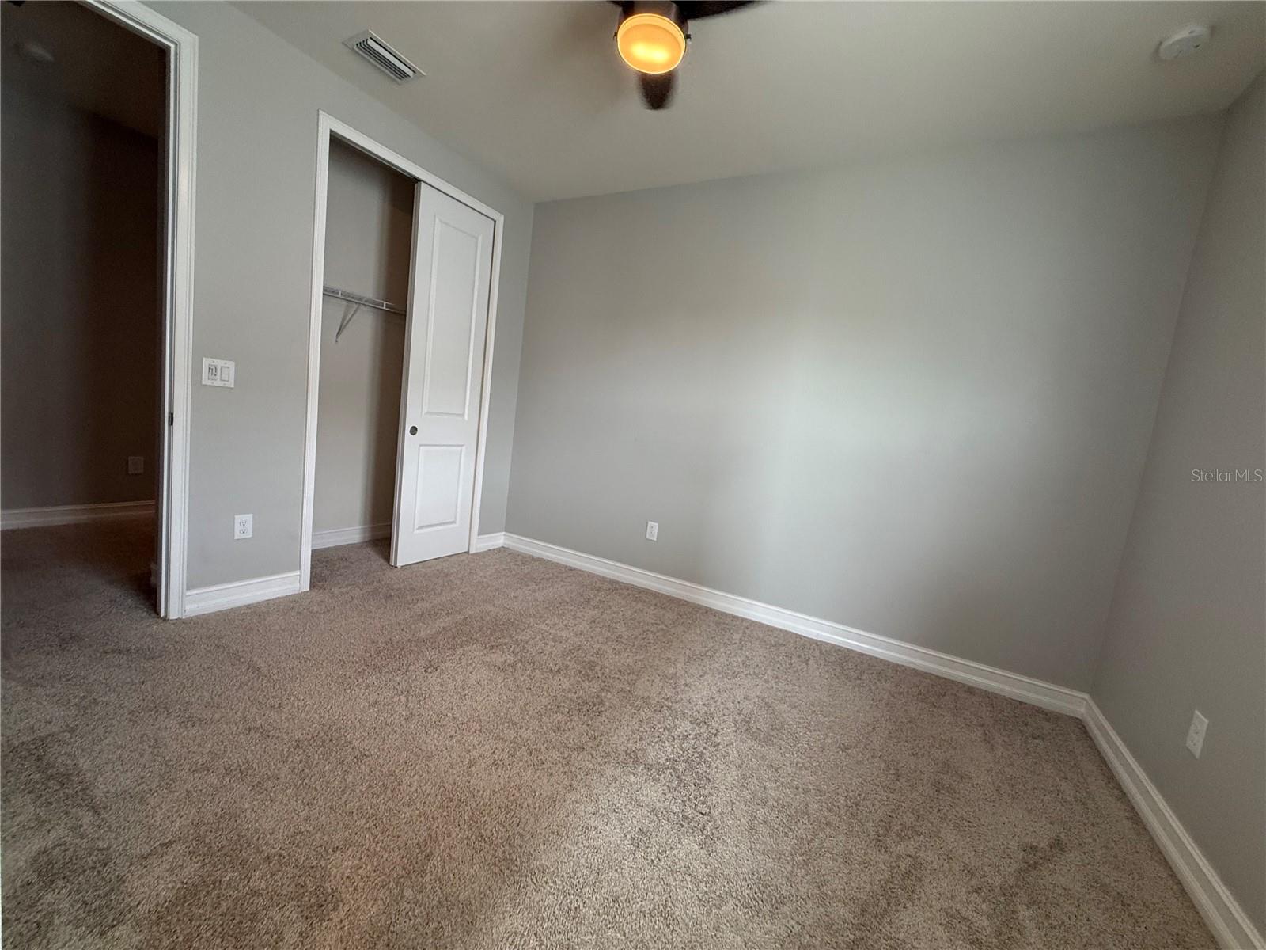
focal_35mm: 14
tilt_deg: -6.0
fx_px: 512
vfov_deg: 85.7
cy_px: 475
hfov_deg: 102.1
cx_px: 633
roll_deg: -6.8
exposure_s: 1/120
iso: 320
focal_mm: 2.22
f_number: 2.2
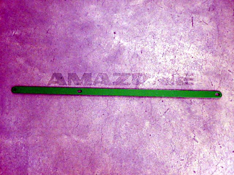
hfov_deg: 51.4
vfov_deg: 39.7
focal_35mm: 36
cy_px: 88
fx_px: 243
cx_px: 117
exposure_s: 1/40
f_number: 4.5
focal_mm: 6.4
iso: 1000
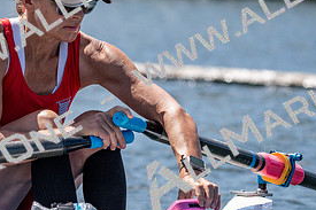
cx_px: 48
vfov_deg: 2.8
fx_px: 4333
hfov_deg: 4.2
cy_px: 106
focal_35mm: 494
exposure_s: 1/2000
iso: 320
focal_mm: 234
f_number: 5.6
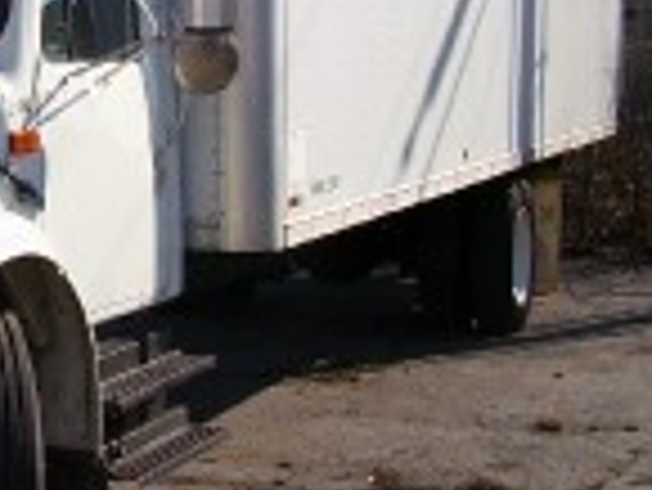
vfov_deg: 15.6
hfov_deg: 20.1
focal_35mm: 94
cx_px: -27
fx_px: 1772
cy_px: 58
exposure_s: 1/750
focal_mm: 5.6
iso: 80
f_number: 4.8
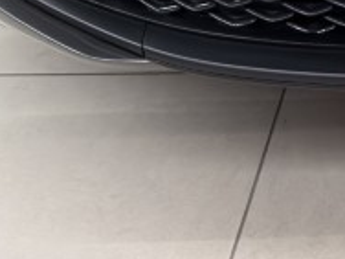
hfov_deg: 13.6
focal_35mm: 131
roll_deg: -1.0
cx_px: 609
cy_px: -439
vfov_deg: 9.5
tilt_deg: -12.1
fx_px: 1306
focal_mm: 6.76
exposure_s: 1/33
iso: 200
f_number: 1.78
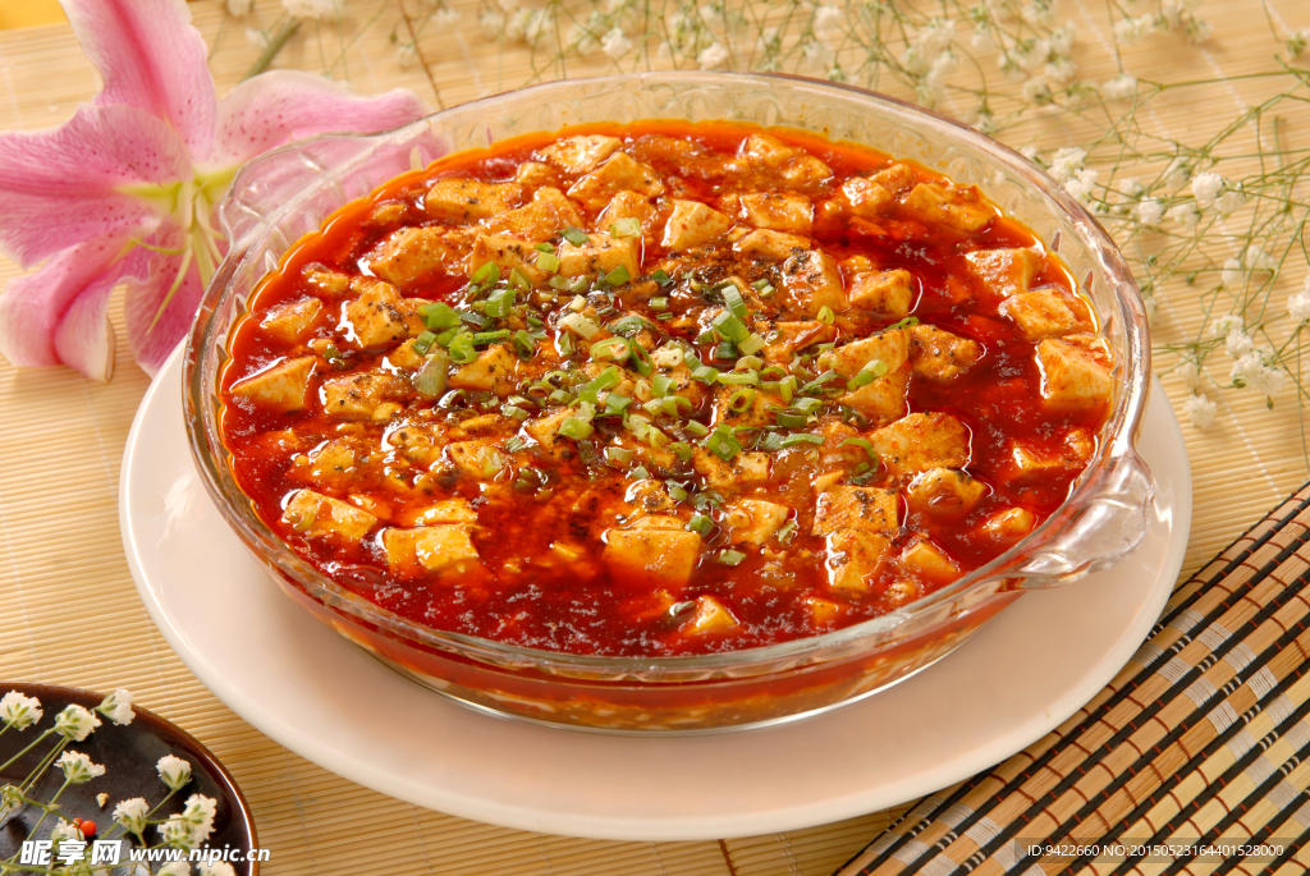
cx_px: 655
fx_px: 4371
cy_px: 438
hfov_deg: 17.0
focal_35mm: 120
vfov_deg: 11.4
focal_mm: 80
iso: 100
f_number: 10
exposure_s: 1/125
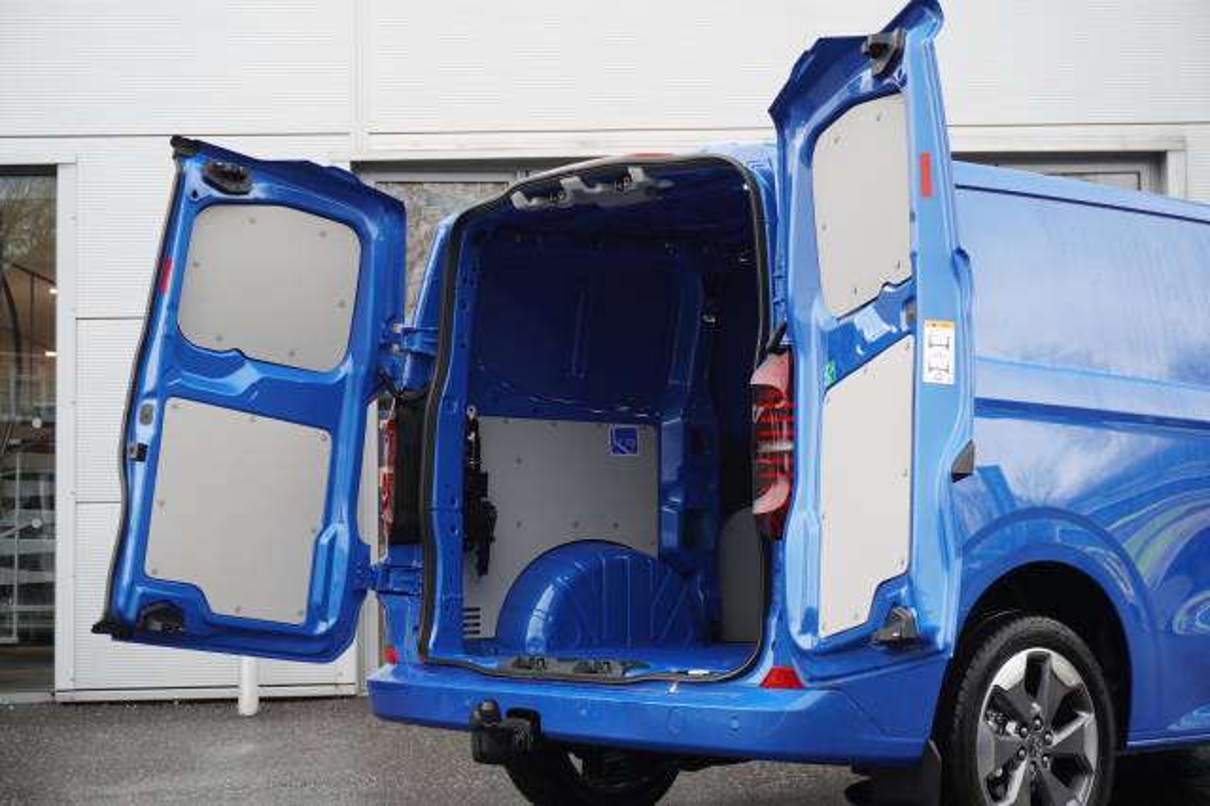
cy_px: 403
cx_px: 605
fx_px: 1965
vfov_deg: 23.2
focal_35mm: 58
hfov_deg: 34.2
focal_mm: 39
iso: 1250
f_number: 5.6
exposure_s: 1/200
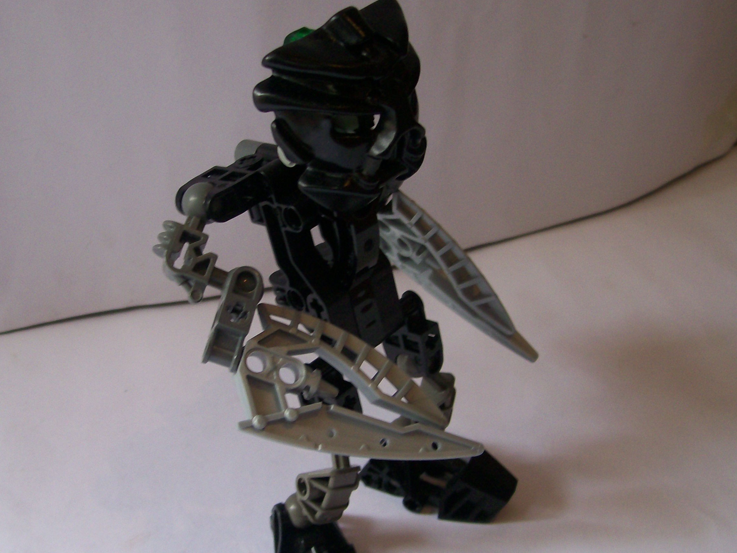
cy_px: 314
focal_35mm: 46
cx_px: 297
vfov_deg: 31.5
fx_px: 979
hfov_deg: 41.1
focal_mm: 6
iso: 80
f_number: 2.7
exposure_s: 1/43
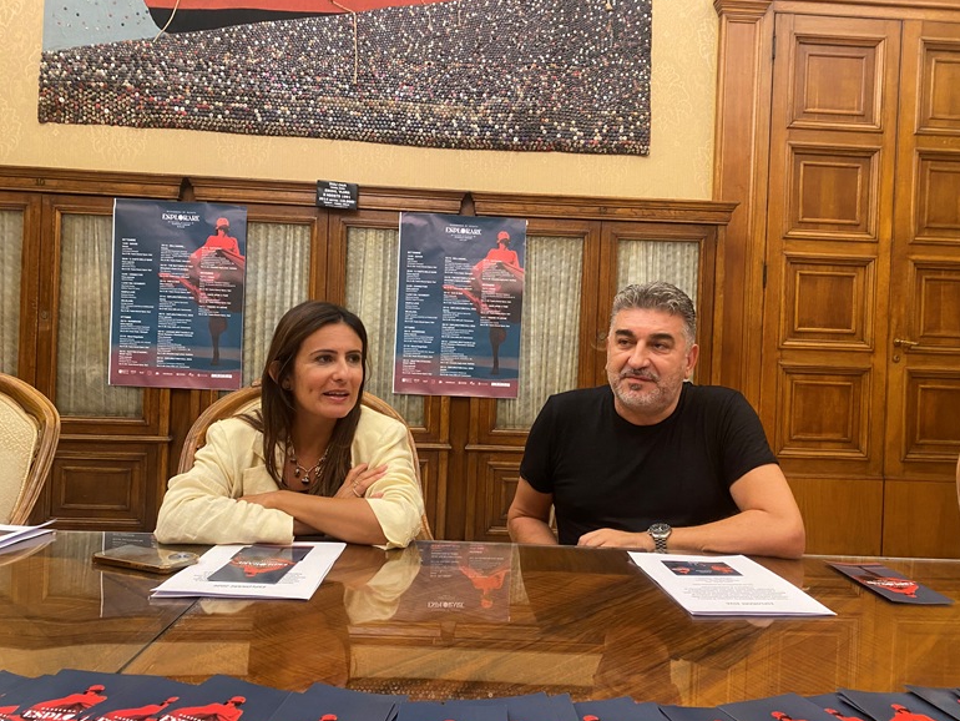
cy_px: 370
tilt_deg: +0.5
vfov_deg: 51.4
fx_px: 749
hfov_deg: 65.3
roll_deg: -2.5
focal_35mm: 27
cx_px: 496
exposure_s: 1/50
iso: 250
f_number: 1.8
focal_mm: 4.25
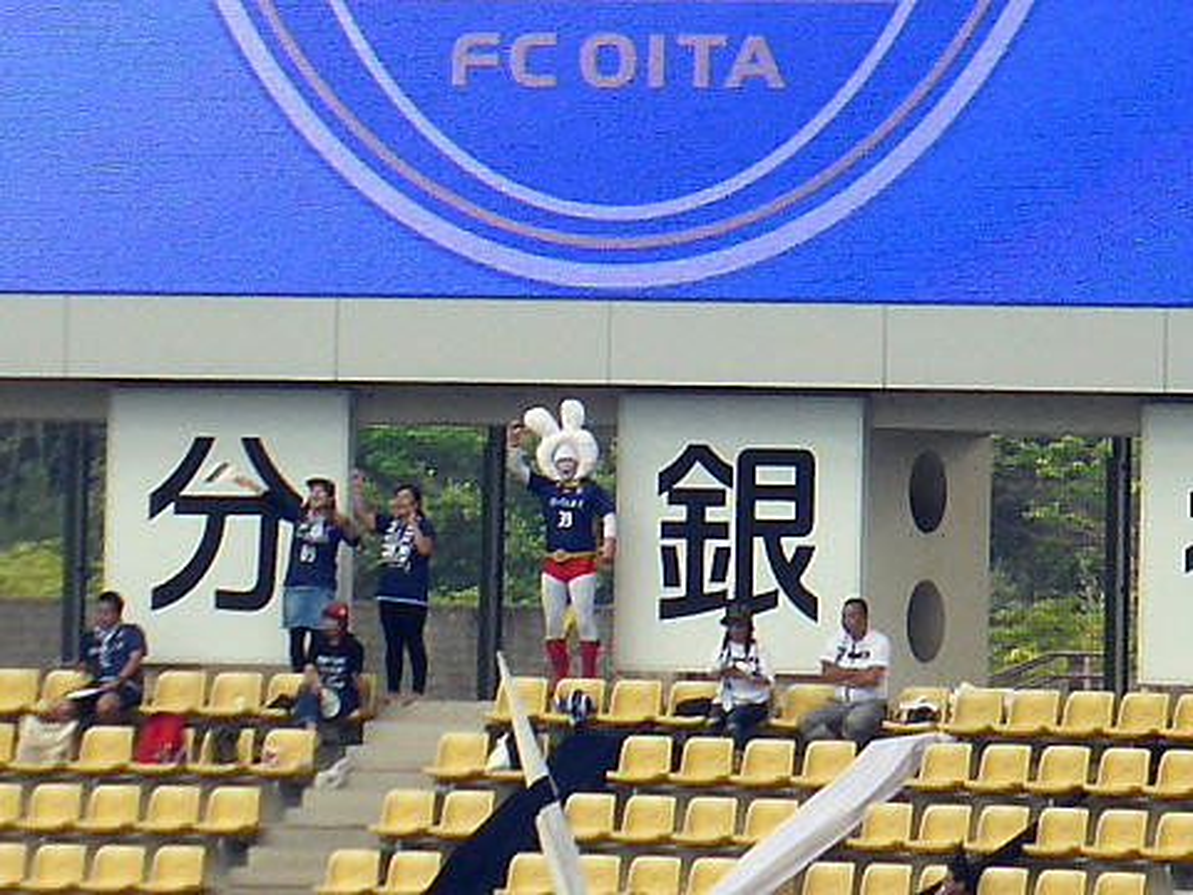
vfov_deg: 7.5
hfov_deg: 9.9
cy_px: 448
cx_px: 596
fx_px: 6858
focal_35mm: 199
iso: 100
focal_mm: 35.6
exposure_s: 1/100
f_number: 5.5
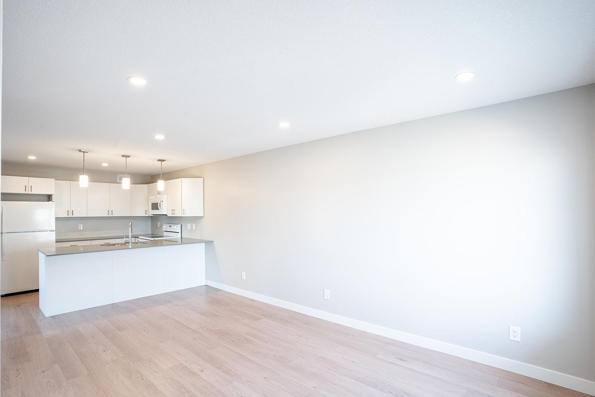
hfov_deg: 93.3
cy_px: 198
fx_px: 281
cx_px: 298
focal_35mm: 17
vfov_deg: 70.5
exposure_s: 1/4
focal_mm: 17
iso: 100
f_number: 8
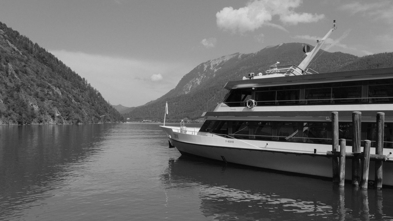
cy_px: 119
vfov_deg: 37.8
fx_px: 323
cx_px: 198
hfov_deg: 62.6
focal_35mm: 31
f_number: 16
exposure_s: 1/220
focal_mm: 19.2
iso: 640
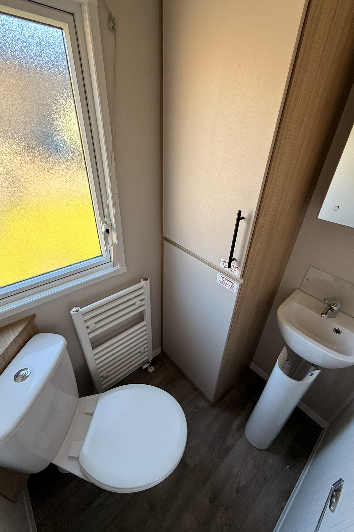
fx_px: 221
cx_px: 178
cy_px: 268
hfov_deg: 77.3
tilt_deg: -31.0
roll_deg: -2.0
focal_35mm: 15
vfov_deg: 100.4
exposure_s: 1/99
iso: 125
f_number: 2.2
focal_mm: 2.22
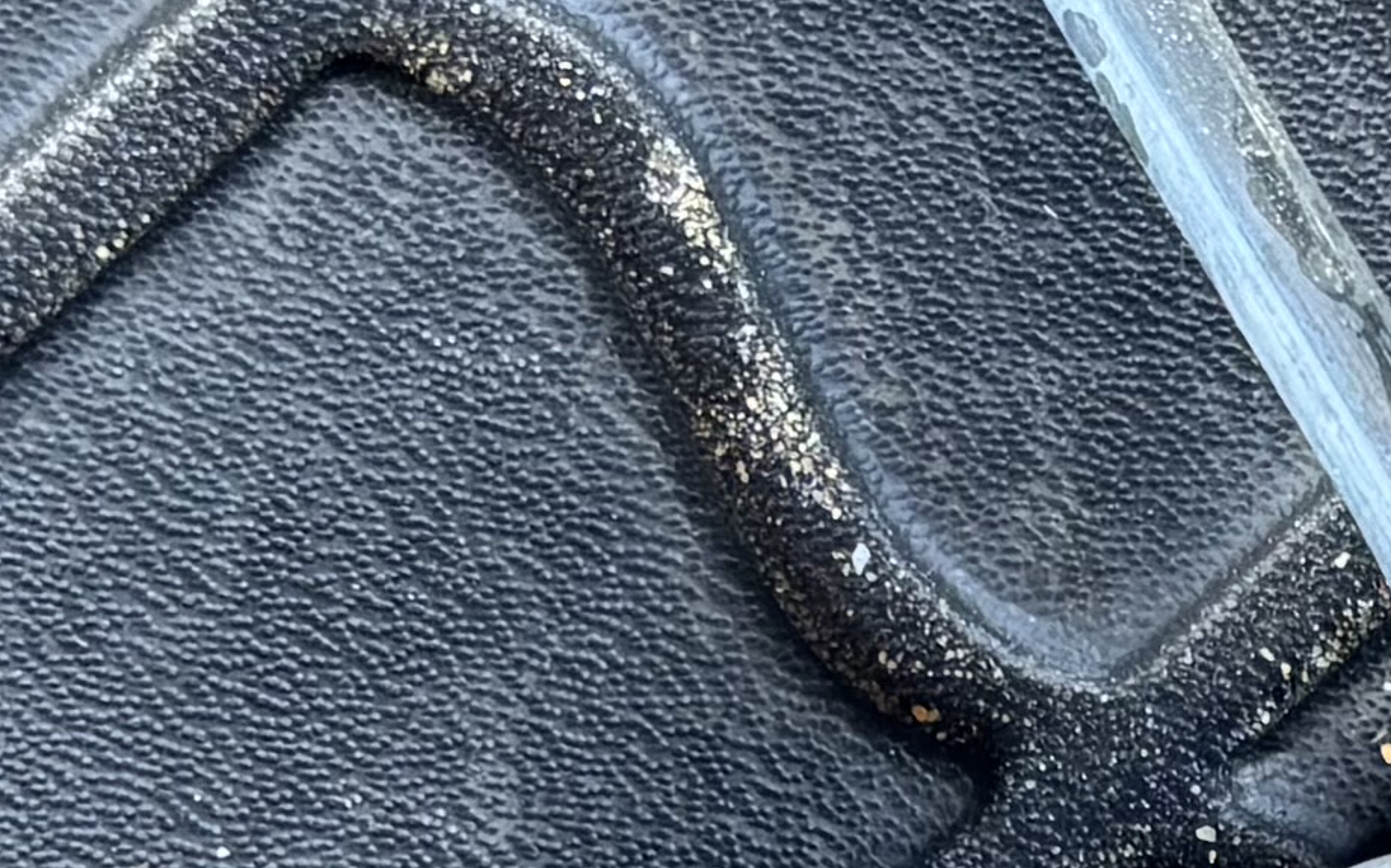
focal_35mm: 171
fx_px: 6481
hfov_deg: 12.1
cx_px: 1364
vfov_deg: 7.4
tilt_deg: -84.5
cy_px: 1576
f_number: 1.6
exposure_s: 1/60
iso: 200
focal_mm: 5.96
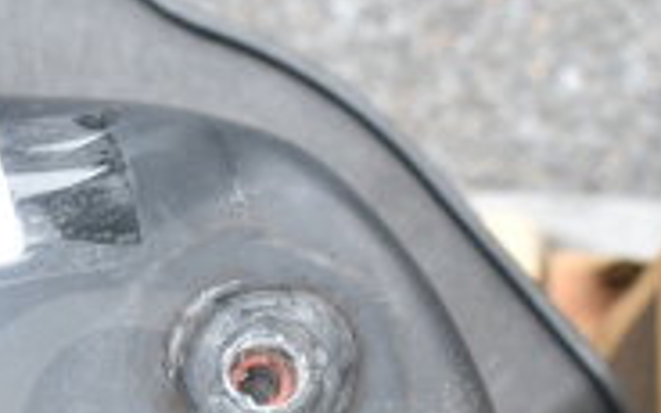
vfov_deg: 8.8
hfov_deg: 14.1
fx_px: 2642
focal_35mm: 147
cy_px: 576
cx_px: 18
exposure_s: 1/100
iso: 200
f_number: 5
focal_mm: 29
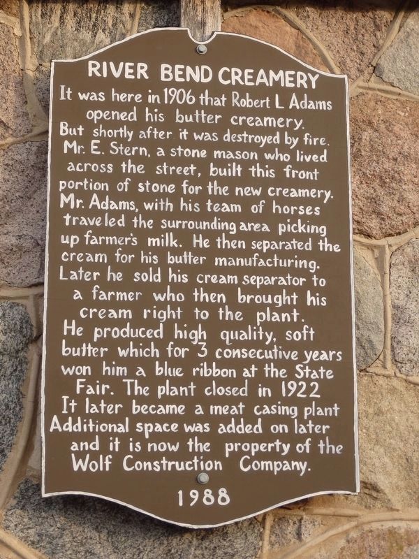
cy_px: 280
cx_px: 210
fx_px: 1178
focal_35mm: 73
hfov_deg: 20.2
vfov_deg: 26.7
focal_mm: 13.1
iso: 100
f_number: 4.5
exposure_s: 1/125
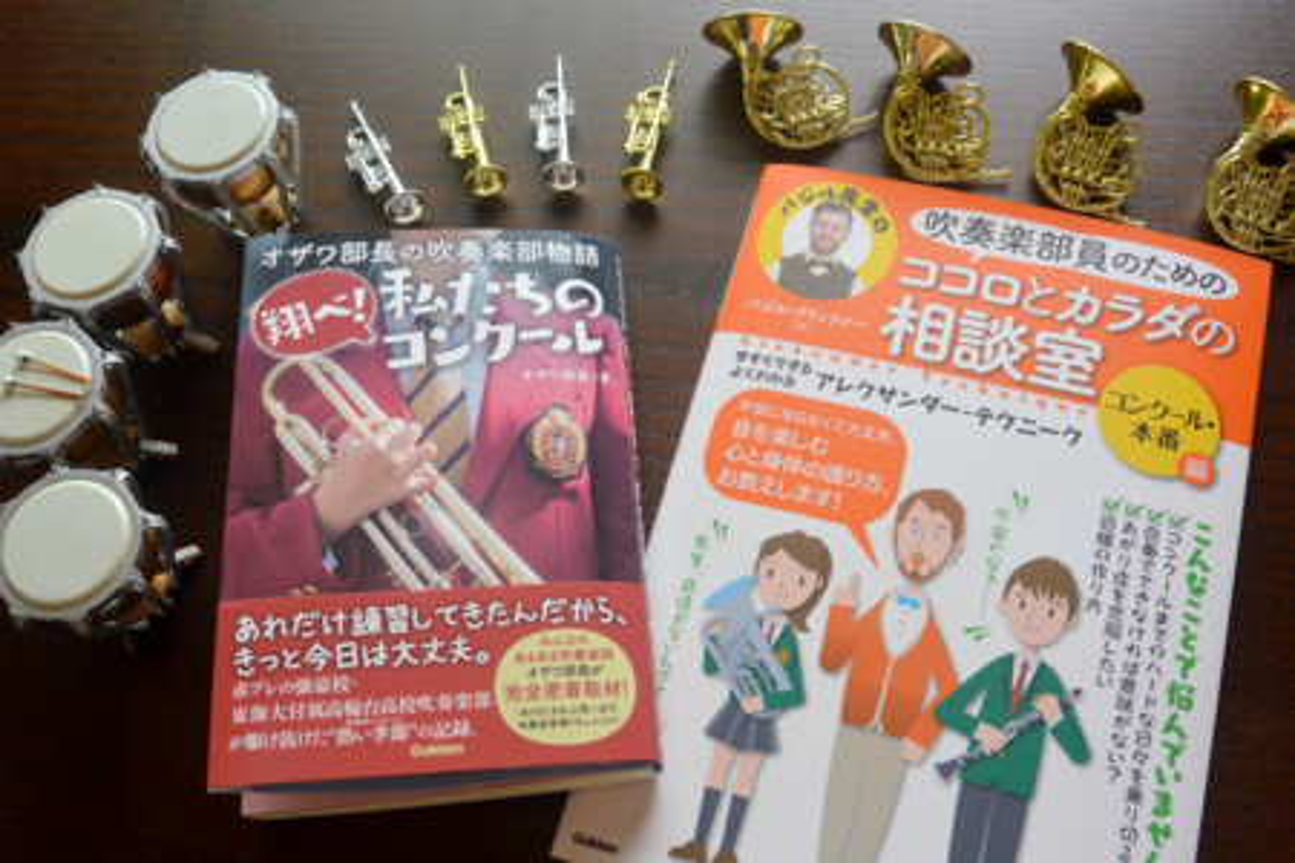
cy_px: 432
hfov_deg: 54.4
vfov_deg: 37.9
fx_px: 1259
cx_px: 648
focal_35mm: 35
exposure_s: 1/60
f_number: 4
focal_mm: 13.1
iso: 640
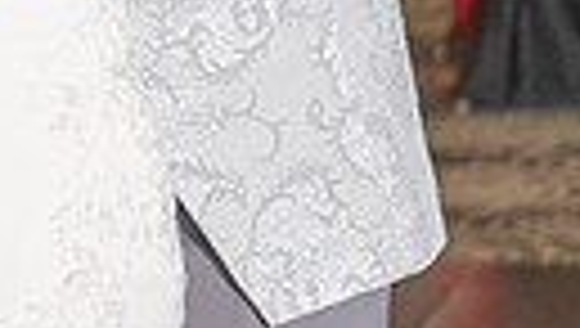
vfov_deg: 3.1
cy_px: -389
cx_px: -477
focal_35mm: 391
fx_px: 6022
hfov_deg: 5.4
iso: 800
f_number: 4.5
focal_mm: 70
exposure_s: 1/125
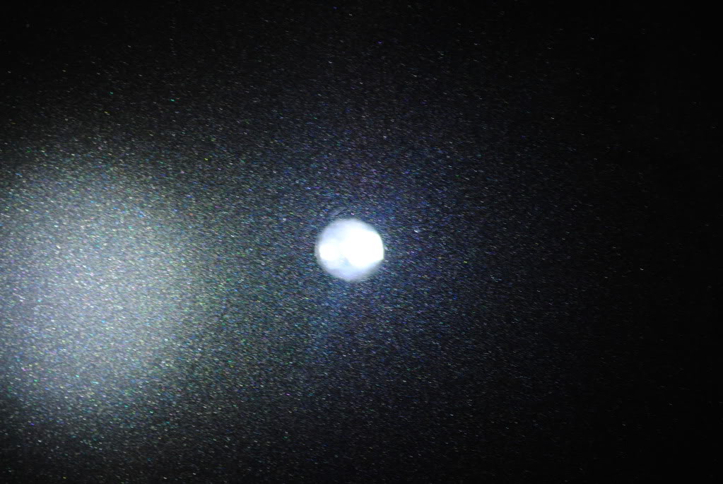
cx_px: 362
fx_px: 1659
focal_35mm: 82
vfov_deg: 16.6
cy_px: 242
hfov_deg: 24.6
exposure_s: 1/50
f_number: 5.6
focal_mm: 55
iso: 200
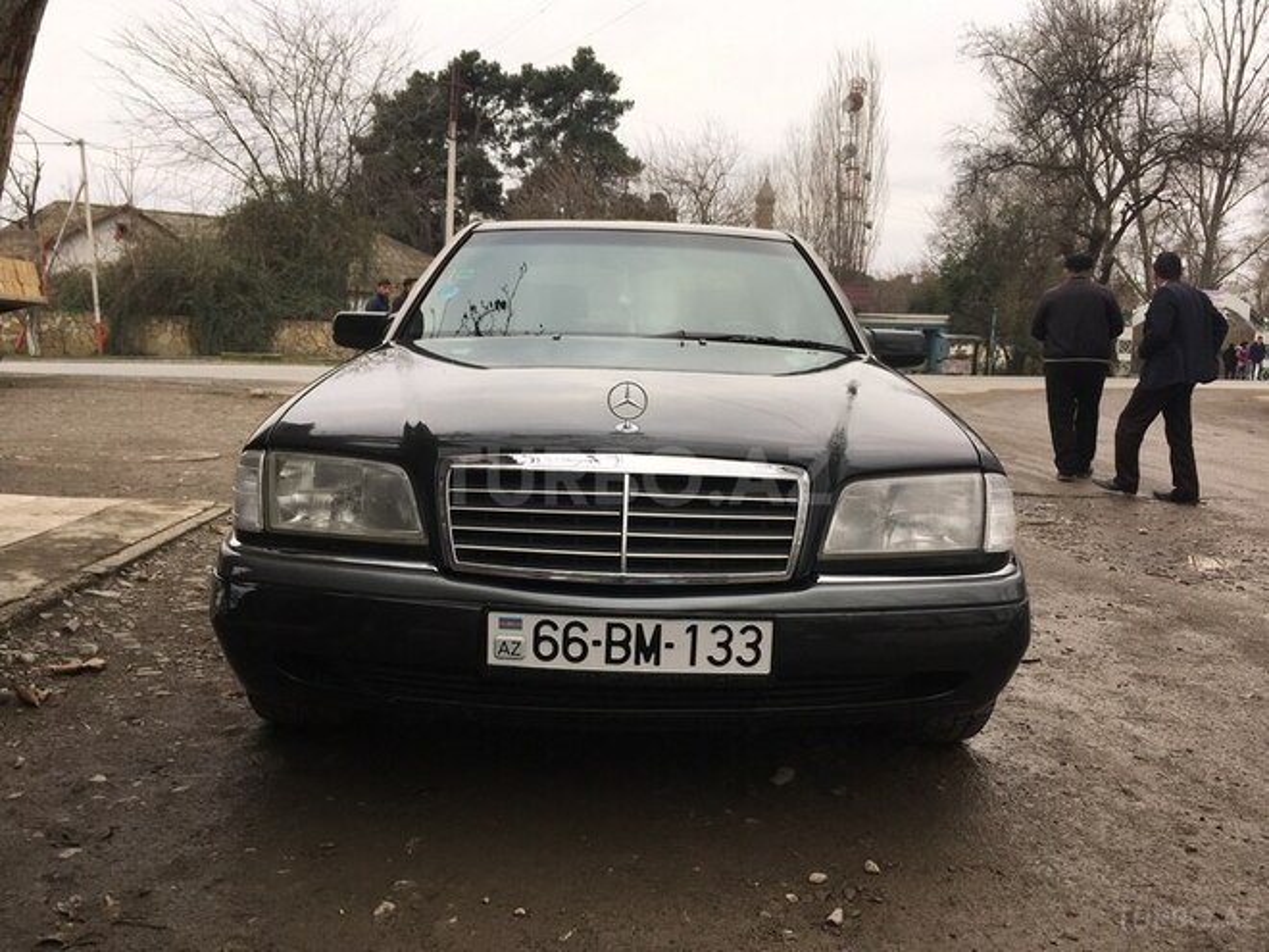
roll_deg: -2.0
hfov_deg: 61.7
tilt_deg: -6.8
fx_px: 1063
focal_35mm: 29
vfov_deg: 48.2
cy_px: 476
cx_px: 634
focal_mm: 4.15
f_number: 2.2
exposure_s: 1/361
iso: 25
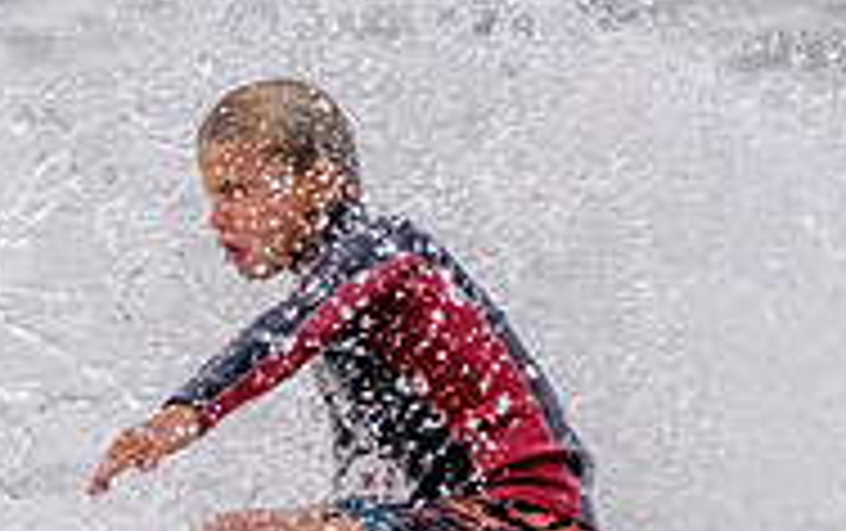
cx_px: -37
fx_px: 77977
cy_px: 552
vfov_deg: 0.4
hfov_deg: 0.6
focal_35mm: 3378
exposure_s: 1/2000
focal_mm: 800
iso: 1600
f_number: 11
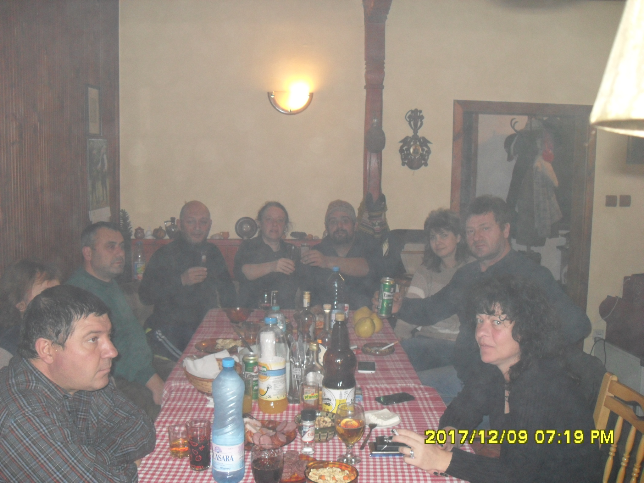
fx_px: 651
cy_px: 242
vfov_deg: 40.7
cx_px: 322
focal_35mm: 35
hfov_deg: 52.6
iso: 200
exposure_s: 1/45
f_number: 2.8
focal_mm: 6.2
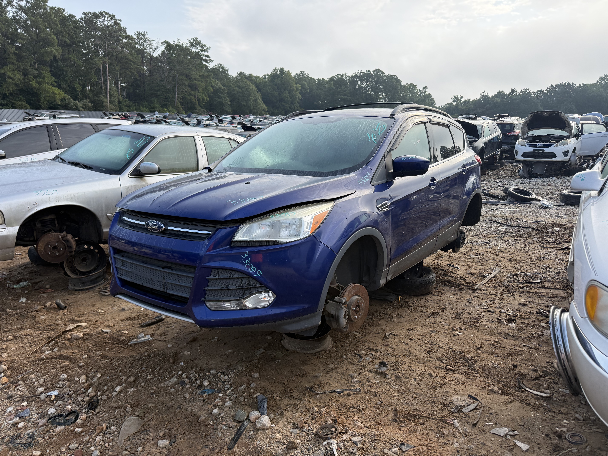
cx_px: 304
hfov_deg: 71.6
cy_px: 228
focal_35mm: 24
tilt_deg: -14.3
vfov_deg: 56.8
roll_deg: -2.3
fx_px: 422
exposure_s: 1/1618
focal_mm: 6.76
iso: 100
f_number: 1.78
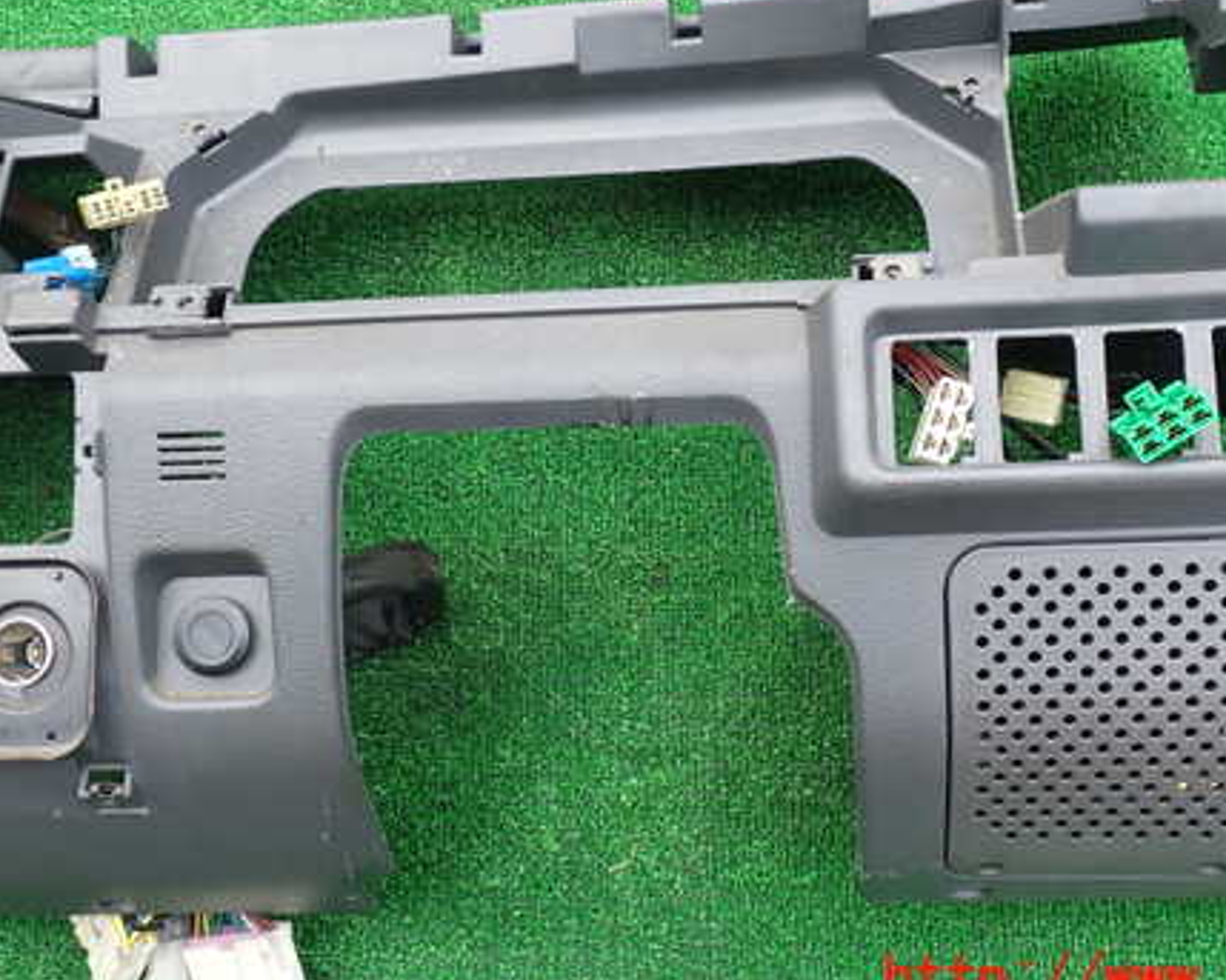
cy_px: 374
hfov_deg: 44.7
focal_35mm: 41
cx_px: 672
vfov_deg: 36.3
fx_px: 1487
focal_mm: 5.4
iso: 100
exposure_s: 1/160
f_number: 3.2
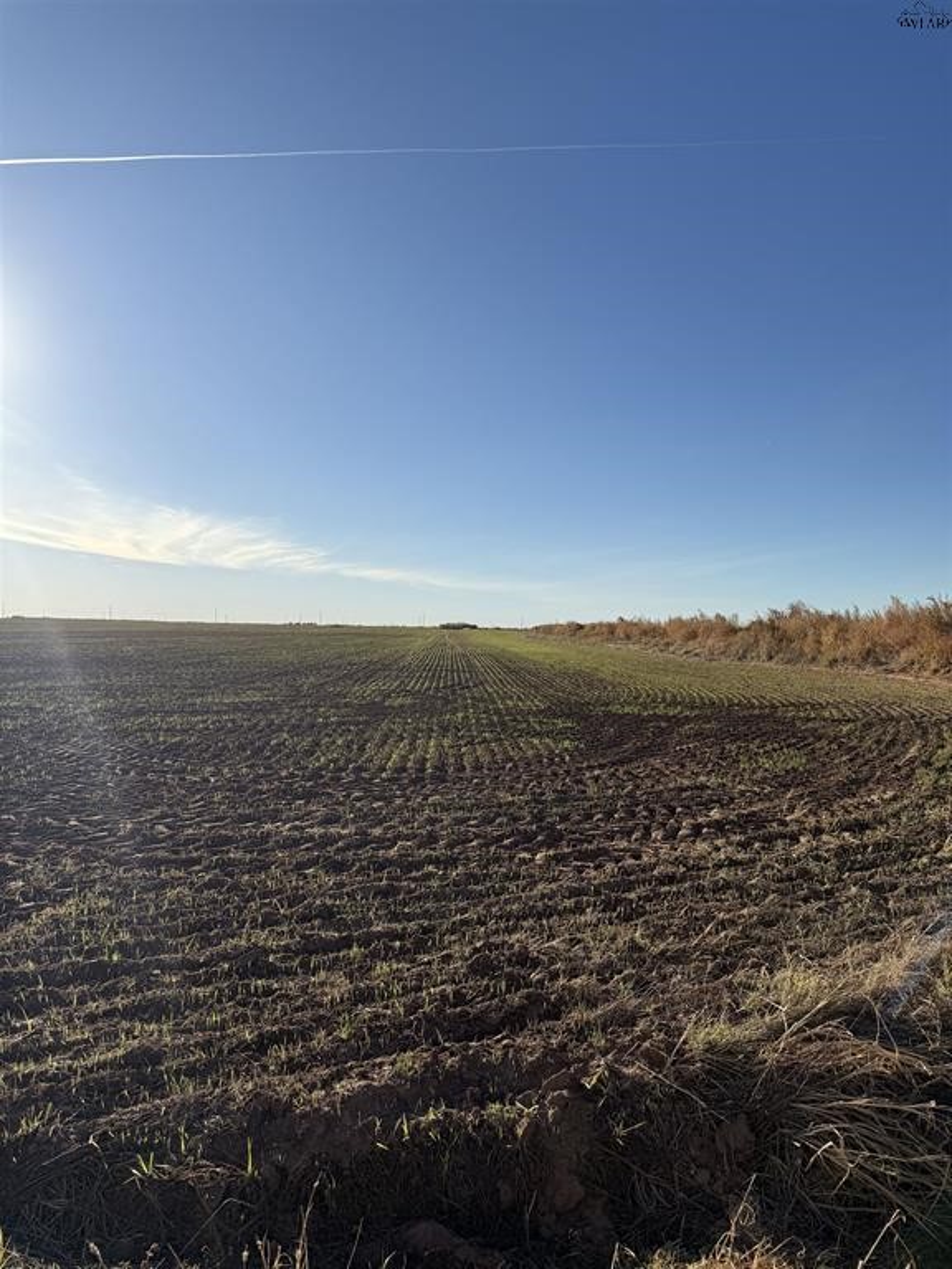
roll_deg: -1.8
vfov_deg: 71.6
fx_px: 880
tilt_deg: +0.1
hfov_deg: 56.8
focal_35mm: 24
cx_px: 476
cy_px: 634
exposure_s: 1/7353
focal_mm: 6.76
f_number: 1.78
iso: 80
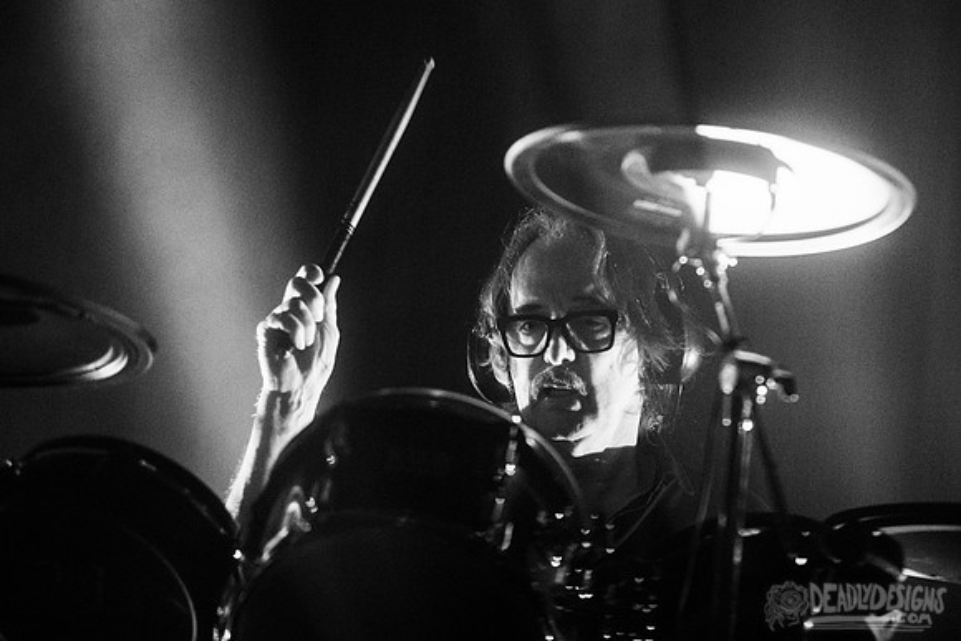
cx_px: 607
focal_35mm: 215
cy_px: 375
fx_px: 5731
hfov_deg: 9.6
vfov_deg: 6.4
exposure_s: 1/320
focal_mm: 170
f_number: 3.2
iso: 2500
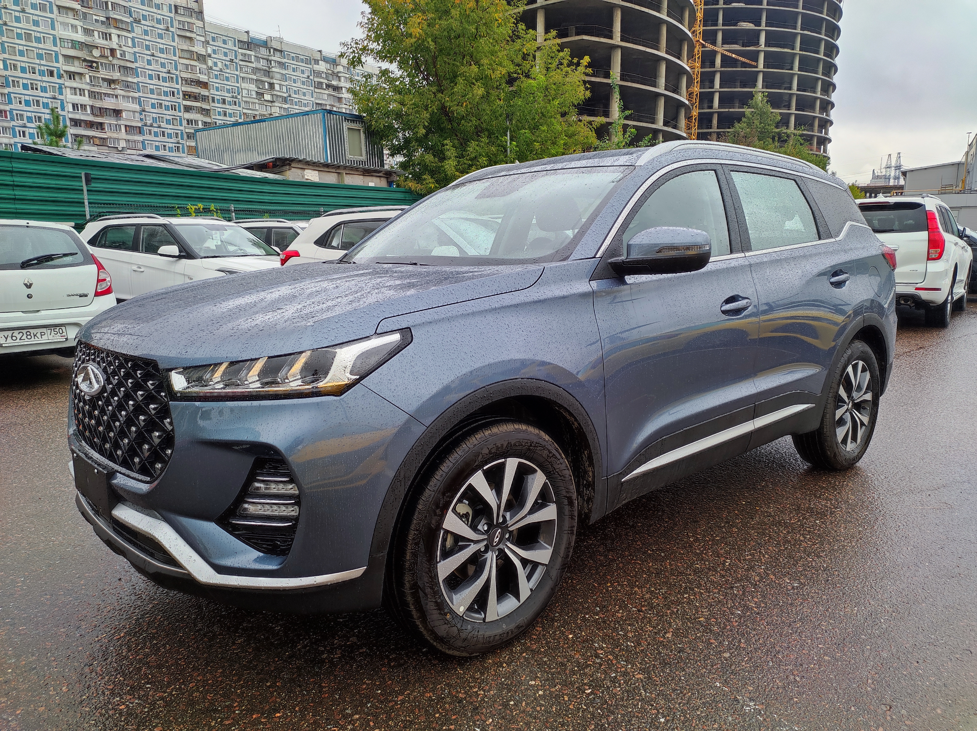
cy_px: 366
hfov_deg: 91.1
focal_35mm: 17
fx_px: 479
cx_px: 488
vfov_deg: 74.6
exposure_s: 1/60
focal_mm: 4.74
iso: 146
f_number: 1.79
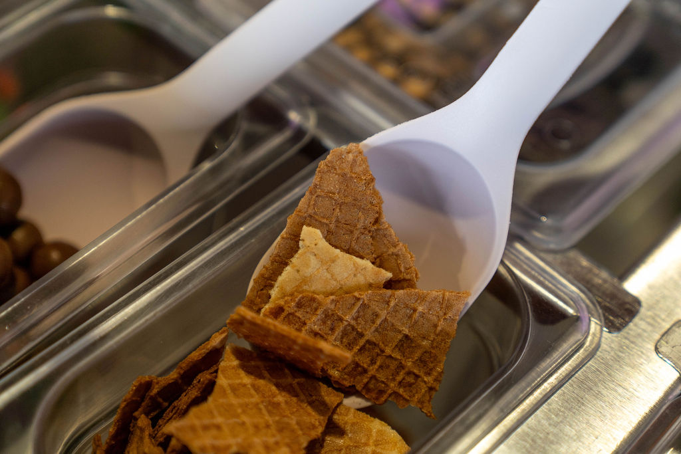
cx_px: 340
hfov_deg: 28.8
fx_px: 1324
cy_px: 227
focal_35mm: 70
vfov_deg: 19.5
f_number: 2.8
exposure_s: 1/400
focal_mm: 70
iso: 500
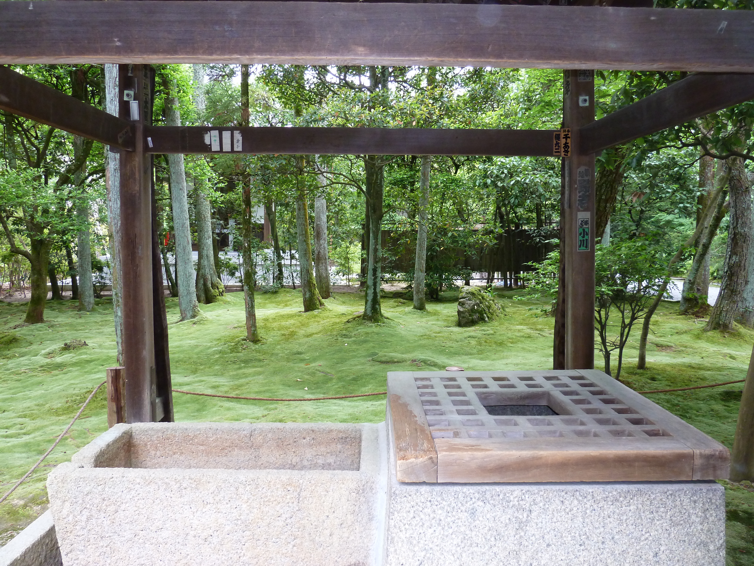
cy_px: 283
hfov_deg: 69.4
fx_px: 545
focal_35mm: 25
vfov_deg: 54.9
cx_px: 377
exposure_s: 1/30
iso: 160
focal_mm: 4.1
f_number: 3.3
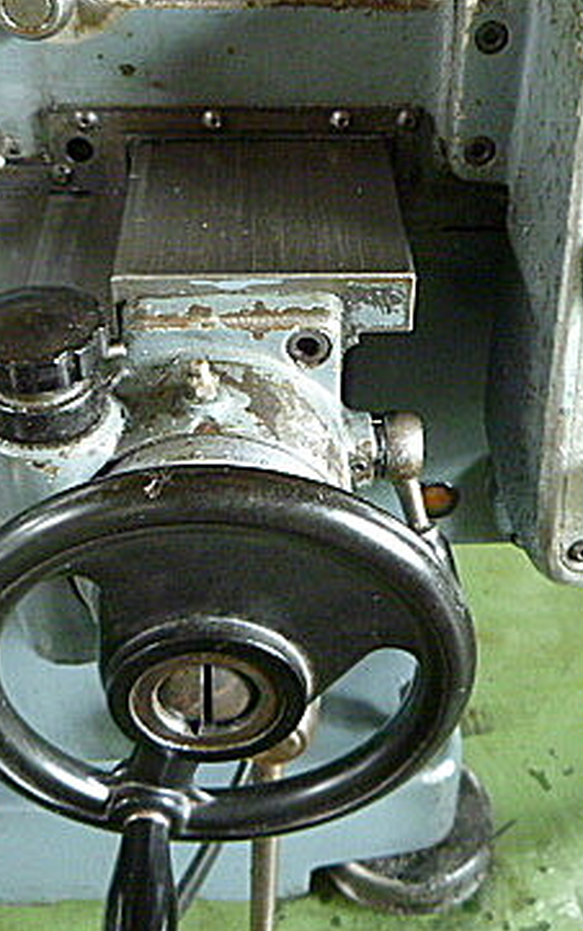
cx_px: 330
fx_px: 1193
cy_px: 405
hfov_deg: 27.4
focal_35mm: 47
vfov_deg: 42.5
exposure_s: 1/13
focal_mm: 4.5
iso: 400
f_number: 2.8
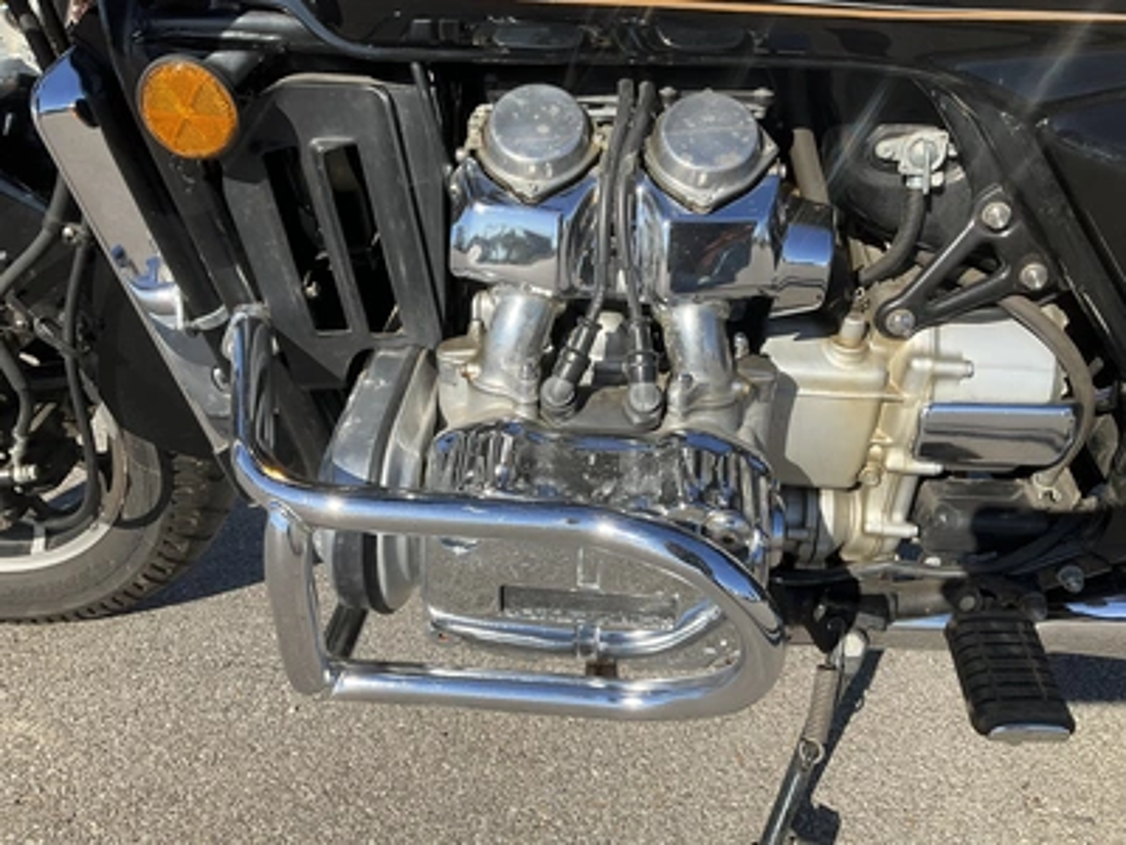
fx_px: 943
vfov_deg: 48.2
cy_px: 422
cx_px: 563
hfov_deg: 61.7
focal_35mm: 29
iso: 25
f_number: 1.8
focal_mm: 3
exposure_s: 1/1144
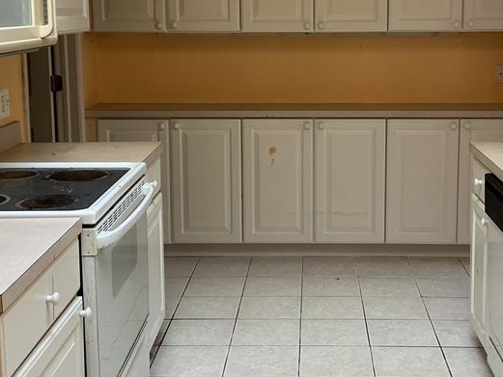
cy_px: 121
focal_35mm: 57
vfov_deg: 25.5
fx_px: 828
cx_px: 298
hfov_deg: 33.7
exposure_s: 1/60
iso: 40
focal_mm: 3
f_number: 1.8
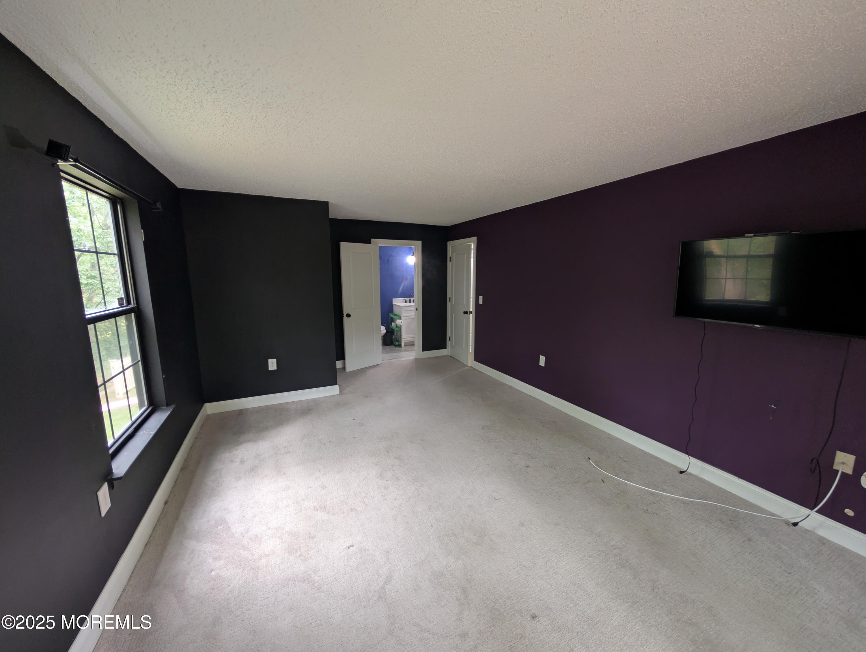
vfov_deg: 94.6
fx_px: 301
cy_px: 326
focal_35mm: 12
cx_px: 433
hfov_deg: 110.5
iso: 55
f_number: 1.7
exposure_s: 1/24.9
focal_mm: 2.02
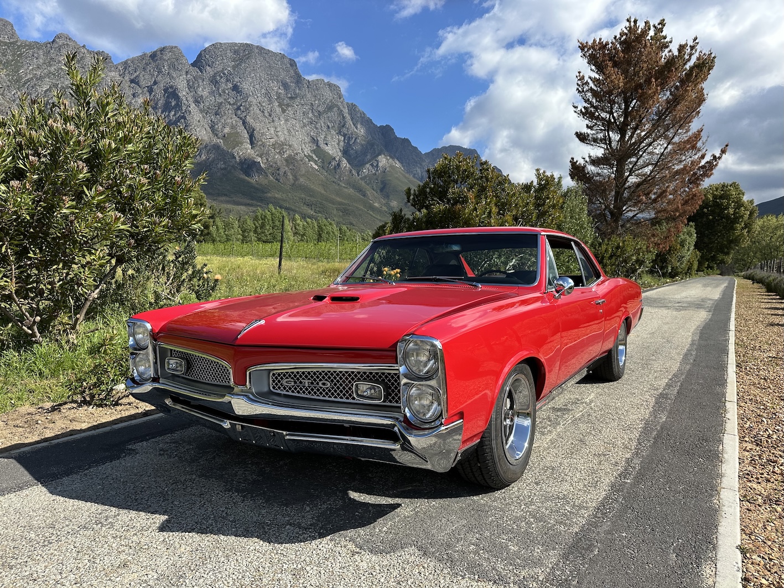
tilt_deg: -2.0
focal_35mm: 24
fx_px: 544
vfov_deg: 56.8
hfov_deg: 71.6
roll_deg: -1.2
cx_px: 392
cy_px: 294
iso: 80
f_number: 1.78
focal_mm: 6.86
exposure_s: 1/2967
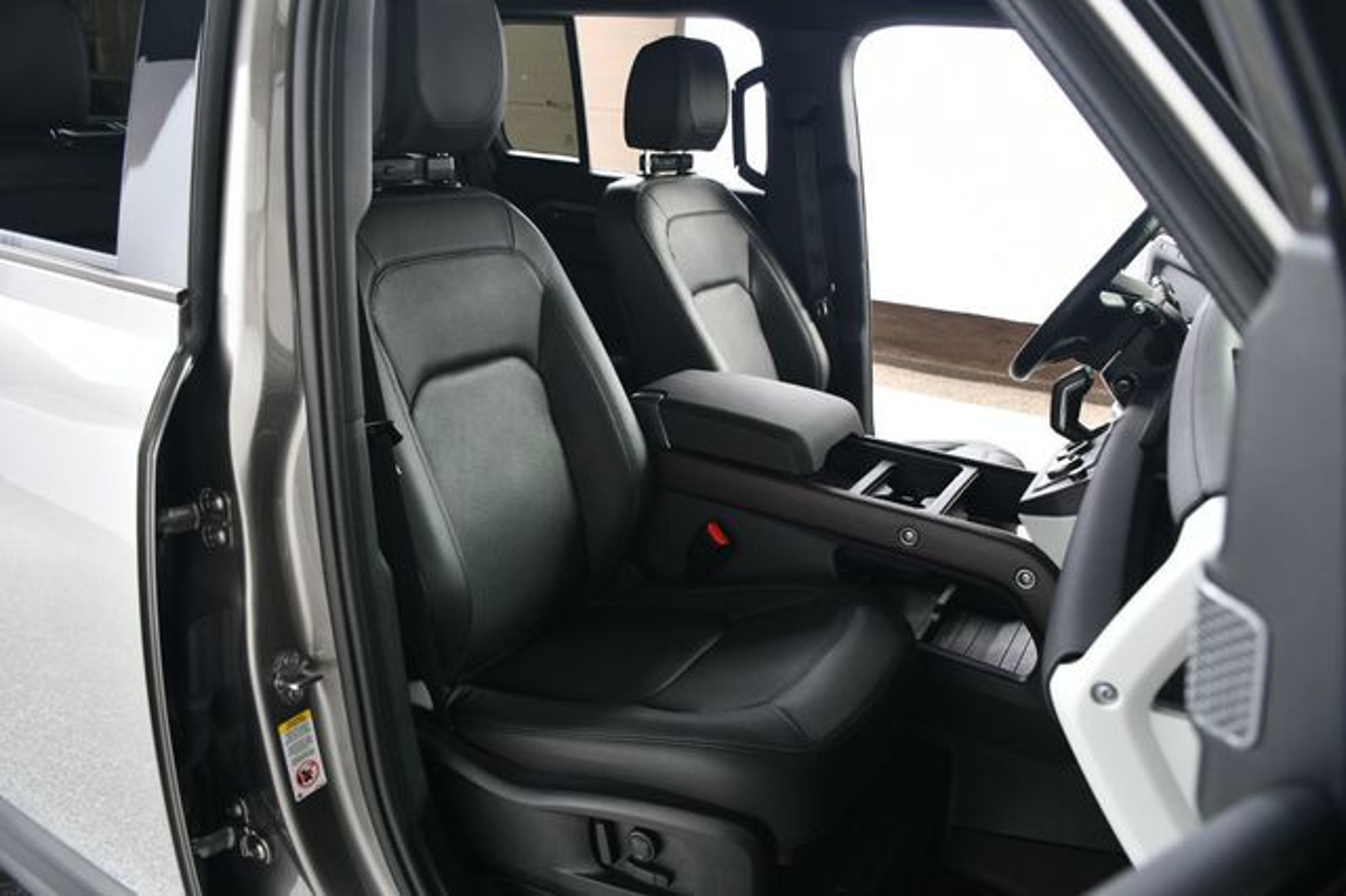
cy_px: 448
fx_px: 1009
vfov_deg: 47.9
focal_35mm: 27
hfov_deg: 67.4
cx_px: 673
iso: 100
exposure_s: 1/160
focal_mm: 18
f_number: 3.5
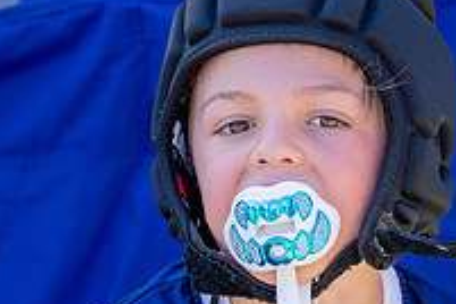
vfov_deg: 4.1
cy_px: 266
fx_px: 4230
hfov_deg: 6.2
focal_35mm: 334
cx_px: 331
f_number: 2.8
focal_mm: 102
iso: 160
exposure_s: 1/800
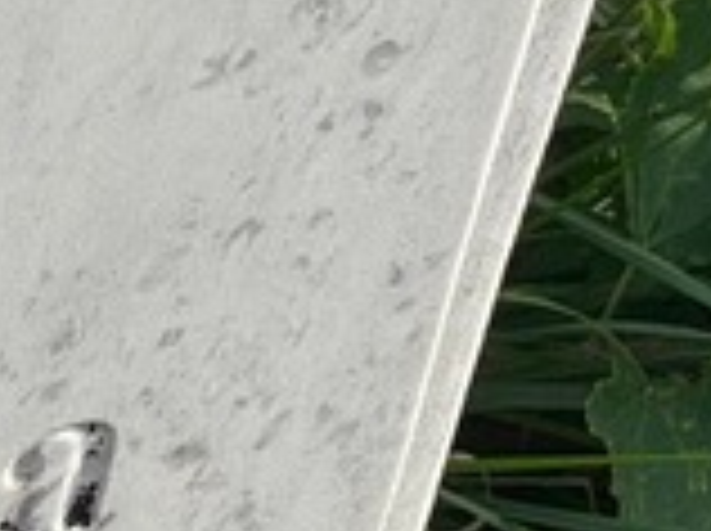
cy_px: 396
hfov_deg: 7.3
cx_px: -567
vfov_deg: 5.6
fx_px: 5414
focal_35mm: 264
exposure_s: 1/1142
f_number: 2
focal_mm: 6
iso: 20
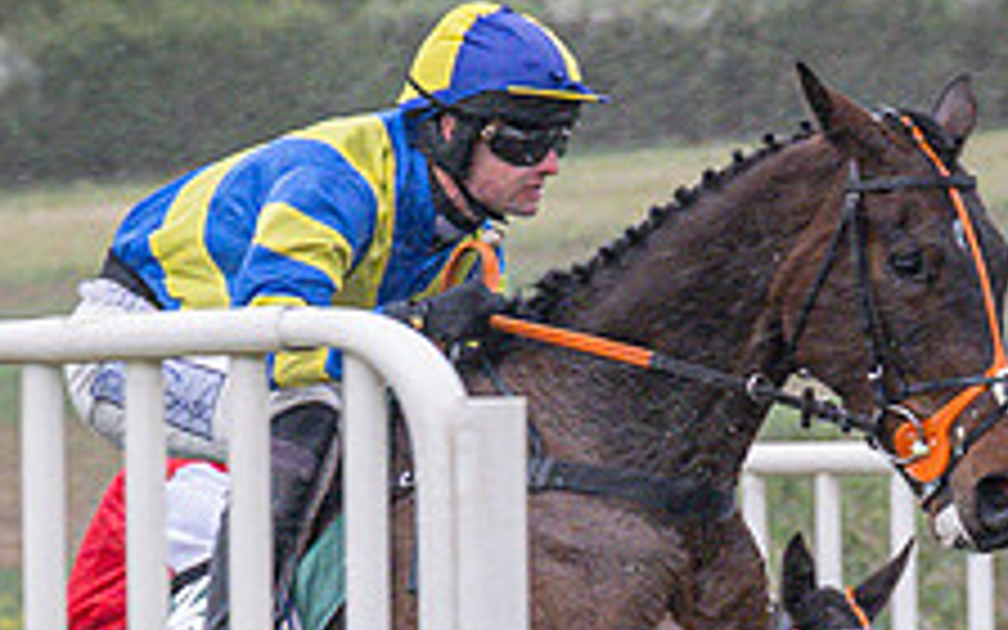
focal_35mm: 477
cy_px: 491
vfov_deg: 2.8
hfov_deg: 4.4
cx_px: 753
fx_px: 13104
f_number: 4
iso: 1600
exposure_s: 1/1000
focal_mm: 70
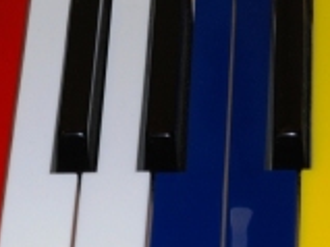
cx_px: 353
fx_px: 3105
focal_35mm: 326
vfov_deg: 4.6
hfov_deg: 6.1
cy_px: 74
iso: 200
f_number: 5.6
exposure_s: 1/60
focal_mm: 70
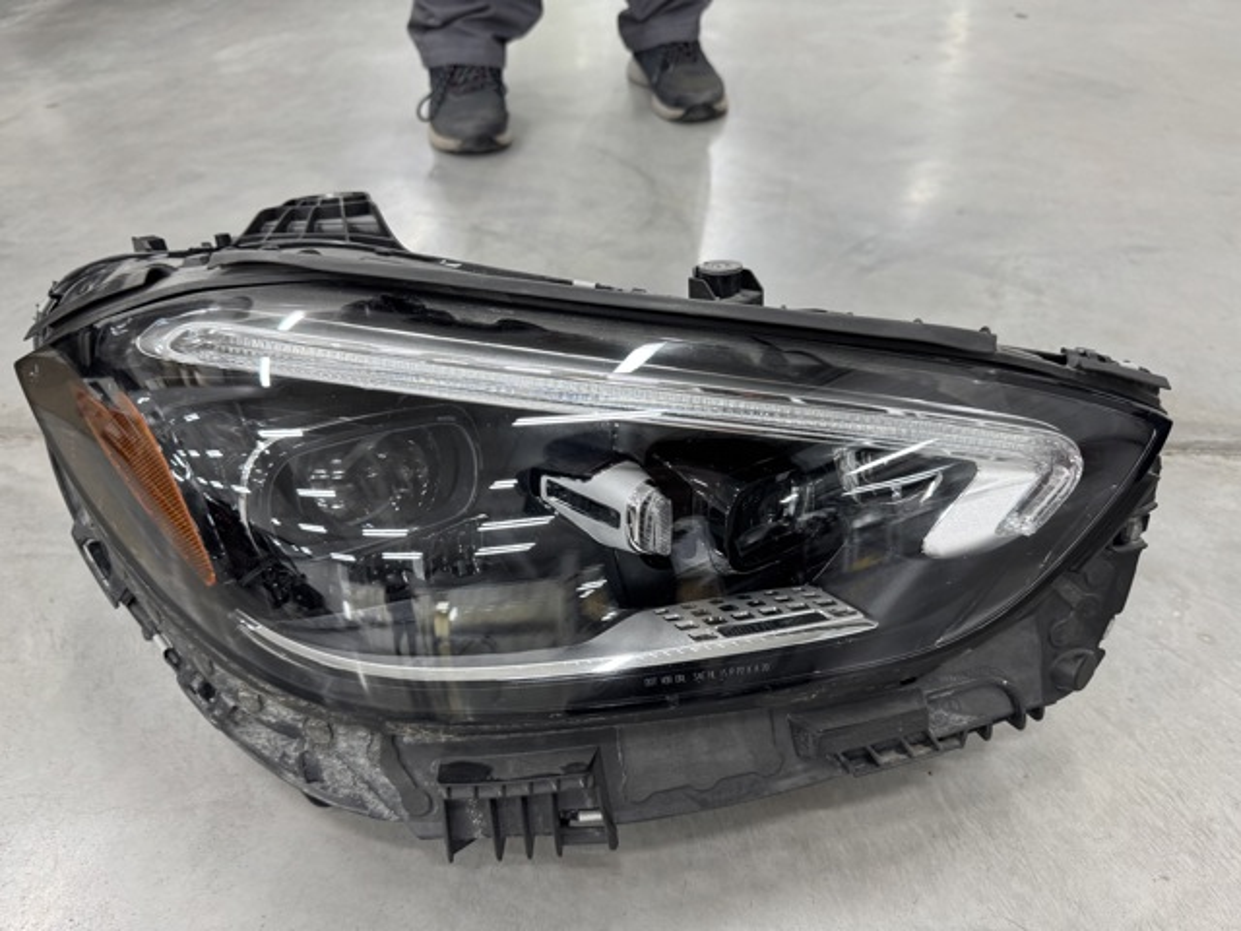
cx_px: 620
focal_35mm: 24
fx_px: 860
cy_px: 466
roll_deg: +2.4
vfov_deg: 56.8
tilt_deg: -41.1
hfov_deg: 71.6
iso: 200
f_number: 1.78
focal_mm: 6.76
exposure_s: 1/63
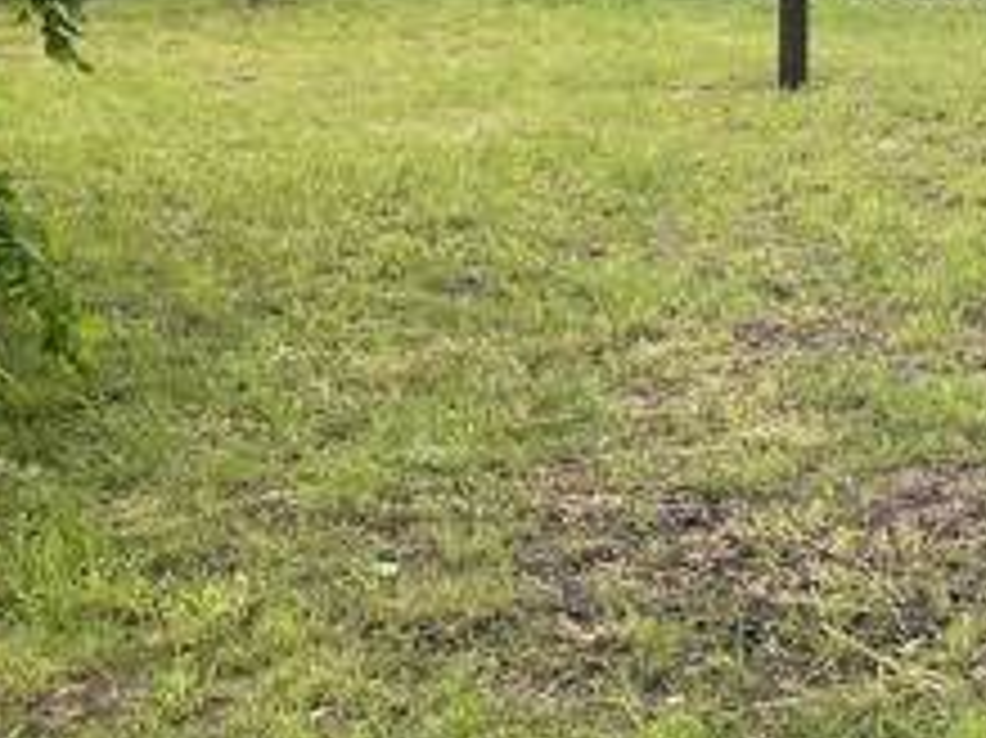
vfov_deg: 15.2
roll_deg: -0.2
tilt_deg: -4.4
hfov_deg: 20.3
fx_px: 2704
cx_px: 873
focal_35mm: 95
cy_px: -45
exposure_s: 1/649
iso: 50
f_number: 1.6
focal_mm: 5.1
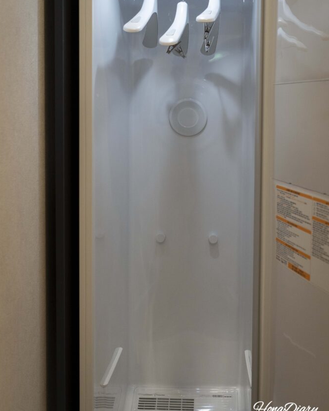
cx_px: 165
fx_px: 560
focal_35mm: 46
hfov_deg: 32.8
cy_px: 175
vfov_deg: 40.2
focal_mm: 40
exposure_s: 1/160
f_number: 5
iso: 3200
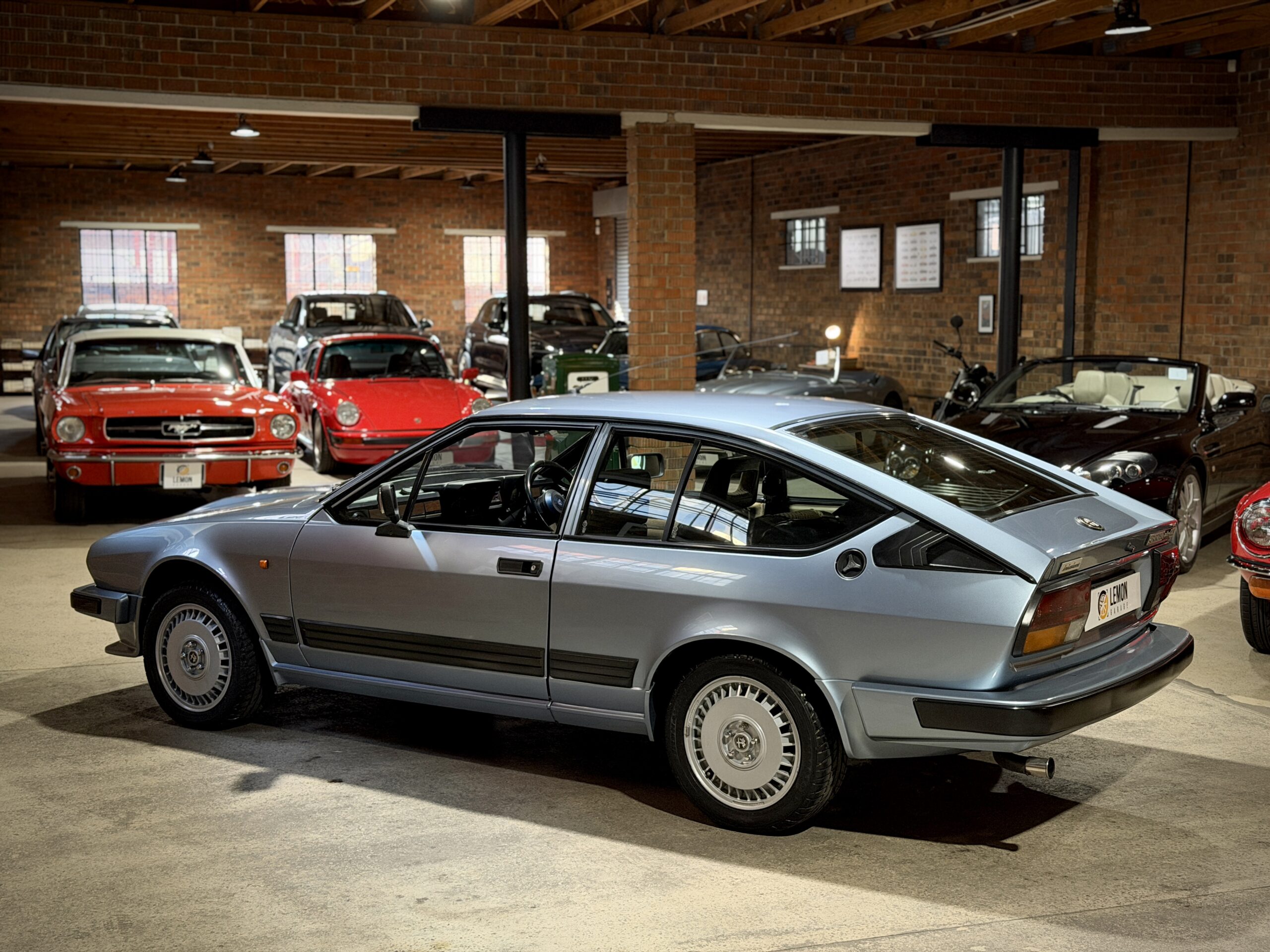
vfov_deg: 30.3
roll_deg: +0.1
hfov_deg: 39.7
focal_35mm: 48
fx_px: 1761
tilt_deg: -6.4
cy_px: 476
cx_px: 635
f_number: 1.78
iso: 250
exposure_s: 1/50
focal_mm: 6.76
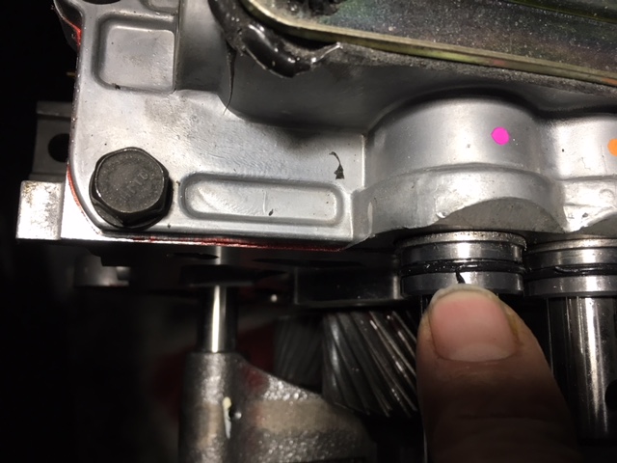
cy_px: 232
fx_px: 517
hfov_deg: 61.7
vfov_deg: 48.2
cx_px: 308
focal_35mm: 29
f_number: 2.2
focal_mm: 4.15
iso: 64
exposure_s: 1/30
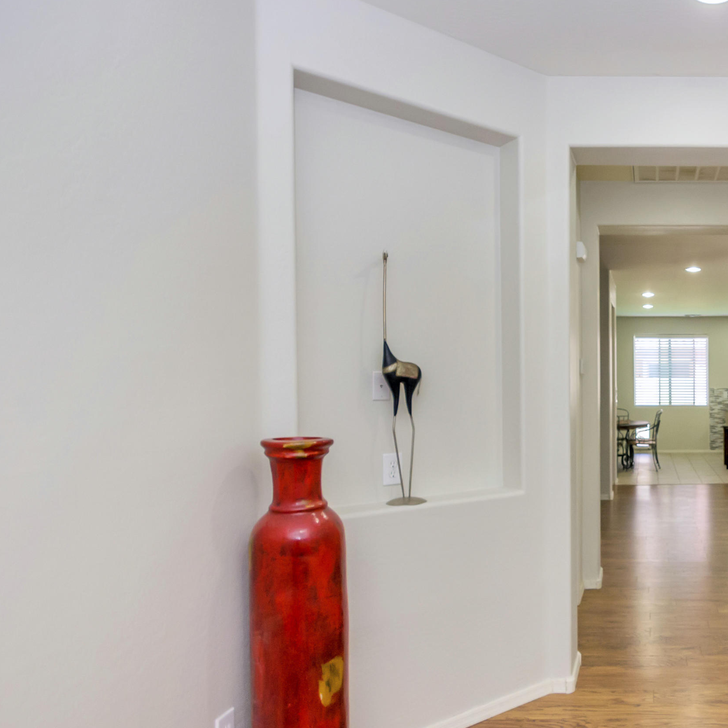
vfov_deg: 60.2
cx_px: 623
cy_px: 383
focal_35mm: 26
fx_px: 628
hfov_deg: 54.3
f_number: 6.3
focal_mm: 11.5
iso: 800
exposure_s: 1/60
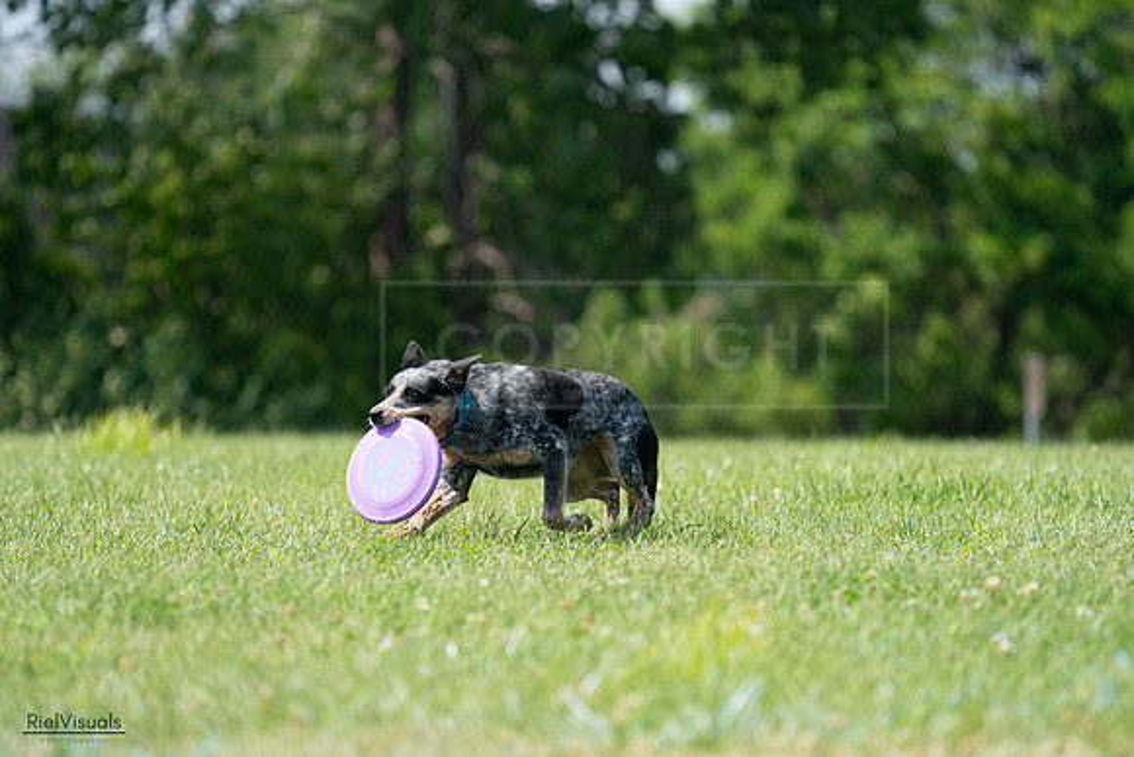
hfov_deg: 5.4
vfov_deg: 3.6
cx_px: 567
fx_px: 12130
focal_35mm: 385
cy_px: 378
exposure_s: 1/4000
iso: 1600
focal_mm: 385
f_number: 6.3
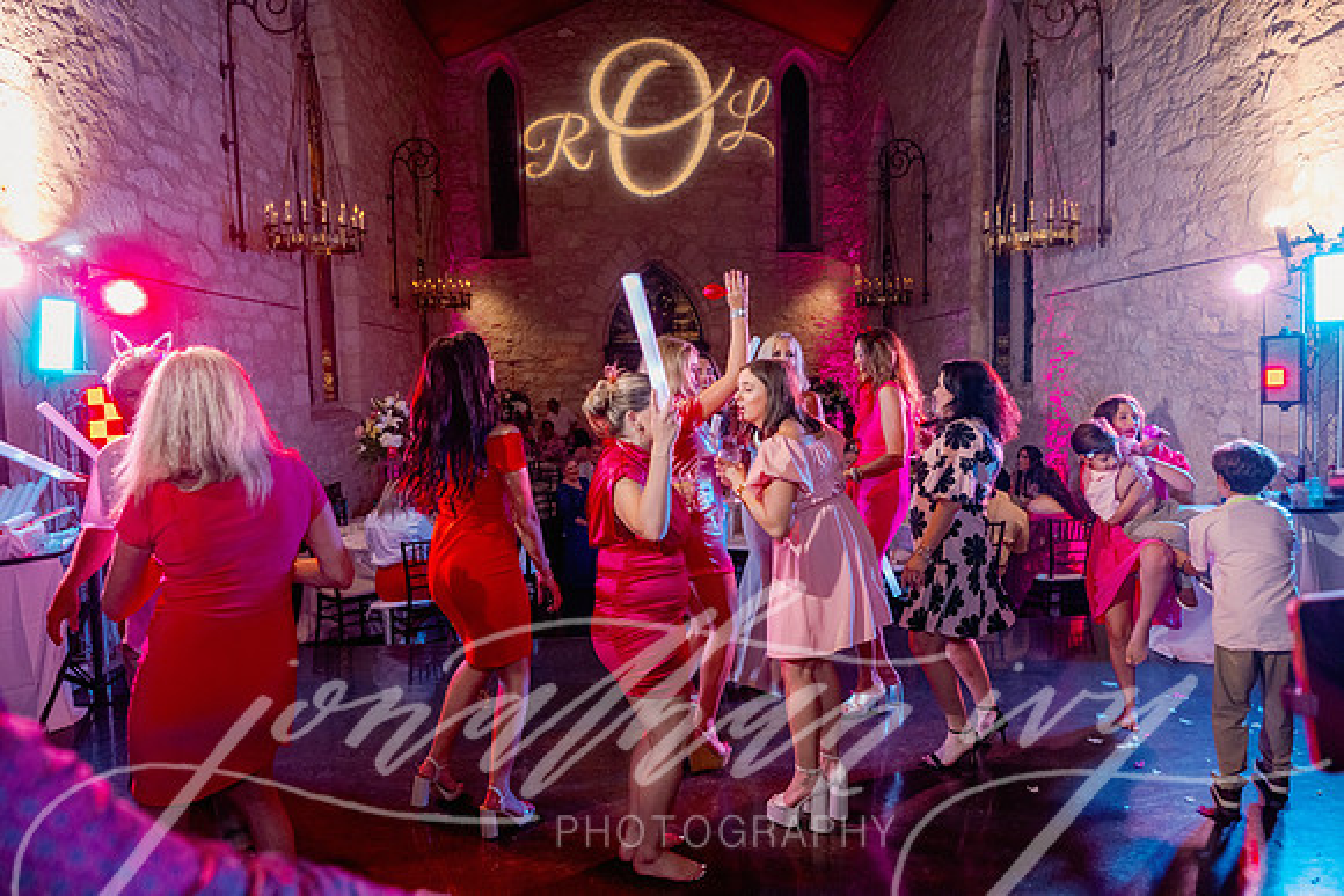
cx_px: 672
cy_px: 448
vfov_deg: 53.2
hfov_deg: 73.7
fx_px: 896
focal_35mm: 24
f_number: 3.5
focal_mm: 24
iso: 2000
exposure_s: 1/160
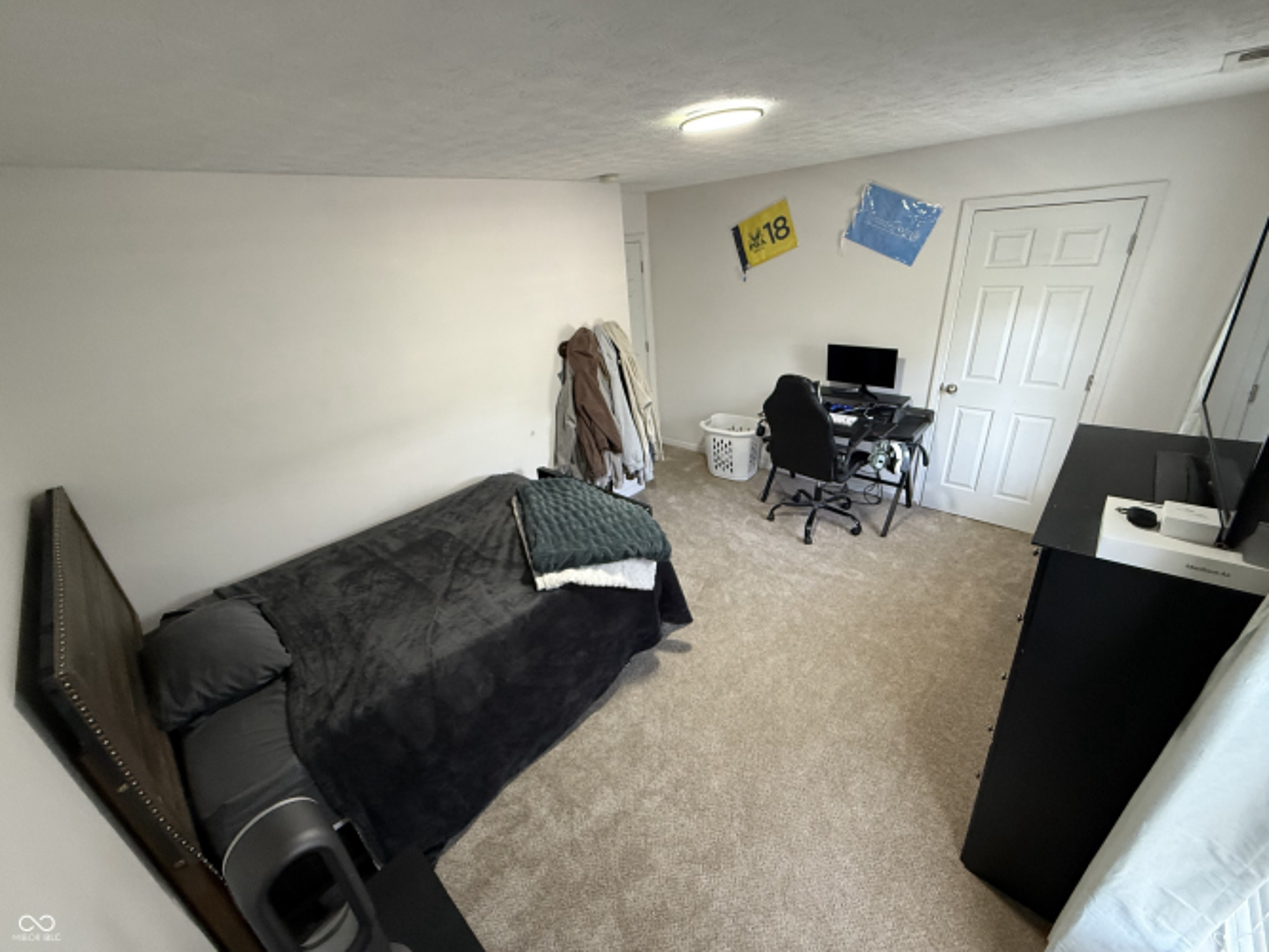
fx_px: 513
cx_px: 634
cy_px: 476
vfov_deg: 85.7
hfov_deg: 102.1
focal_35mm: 14
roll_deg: +4.8
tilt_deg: -24.5
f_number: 2.2
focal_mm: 2.22
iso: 400
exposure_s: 1/60
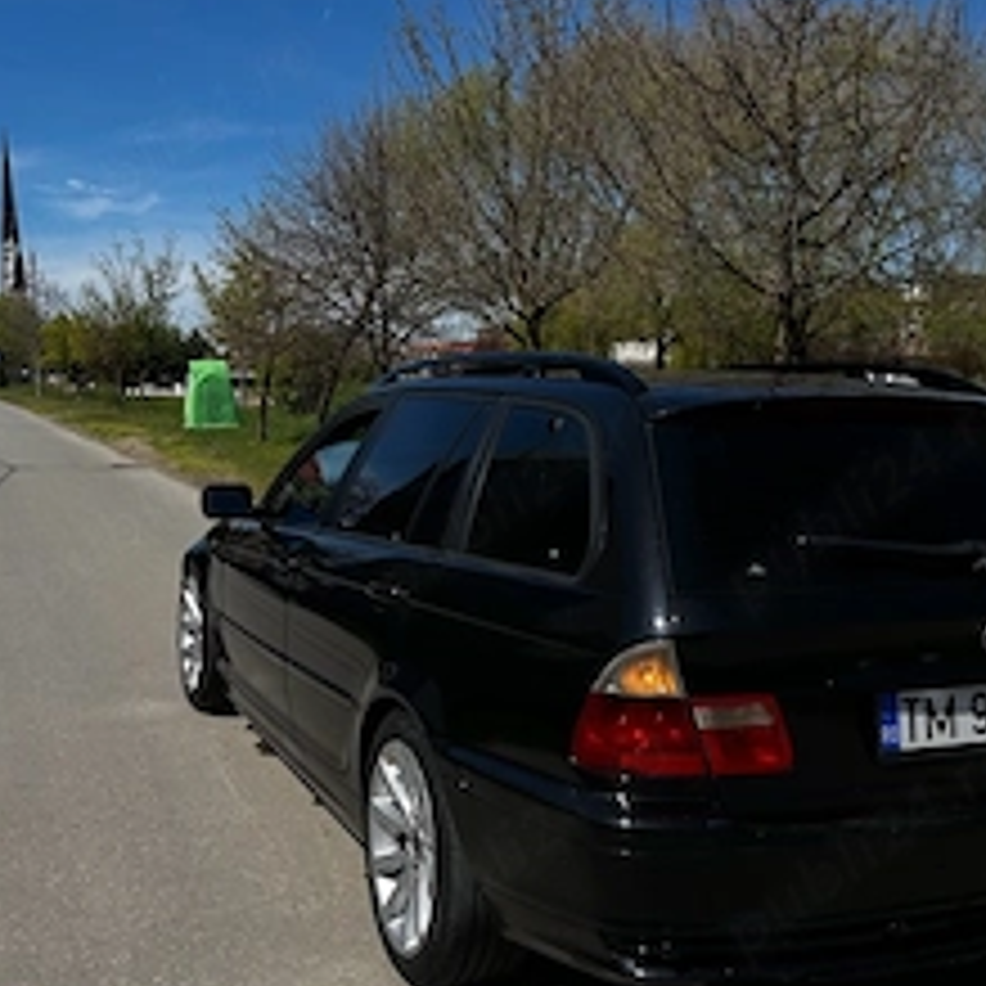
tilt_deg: -6.8
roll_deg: +0.9
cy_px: 549
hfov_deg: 39.8
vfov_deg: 40.0
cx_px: 612
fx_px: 1353
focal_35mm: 42
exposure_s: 1/6993
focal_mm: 5.7
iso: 50
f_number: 1.5
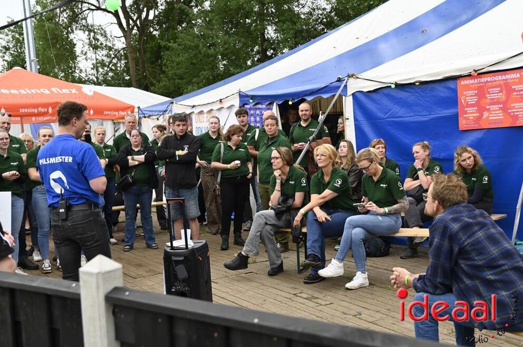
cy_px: 174
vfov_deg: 31.8
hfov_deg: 46.4
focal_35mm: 42
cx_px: 262
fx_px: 609
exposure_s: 1/250
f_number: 4
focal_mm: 42
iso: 220
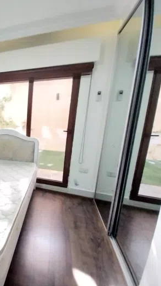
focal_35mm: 19
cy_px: 143
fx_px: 144
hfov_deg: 47.1
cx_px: -5
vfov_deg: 89.5
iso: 200
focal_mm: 1.3
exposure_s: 1/33
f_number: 2.2
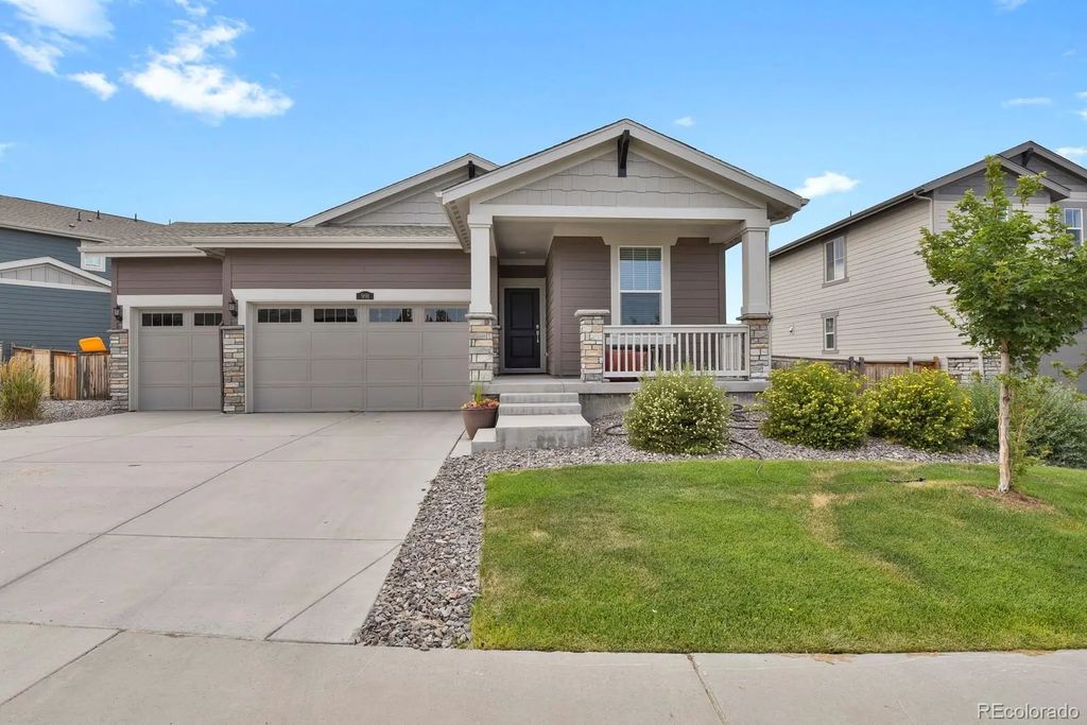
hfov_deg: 93.3
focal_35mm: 17
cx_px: 544
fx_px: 513
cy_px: 362
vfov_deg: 70.5
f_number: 8
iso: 100
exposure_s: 1/30
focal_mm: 17
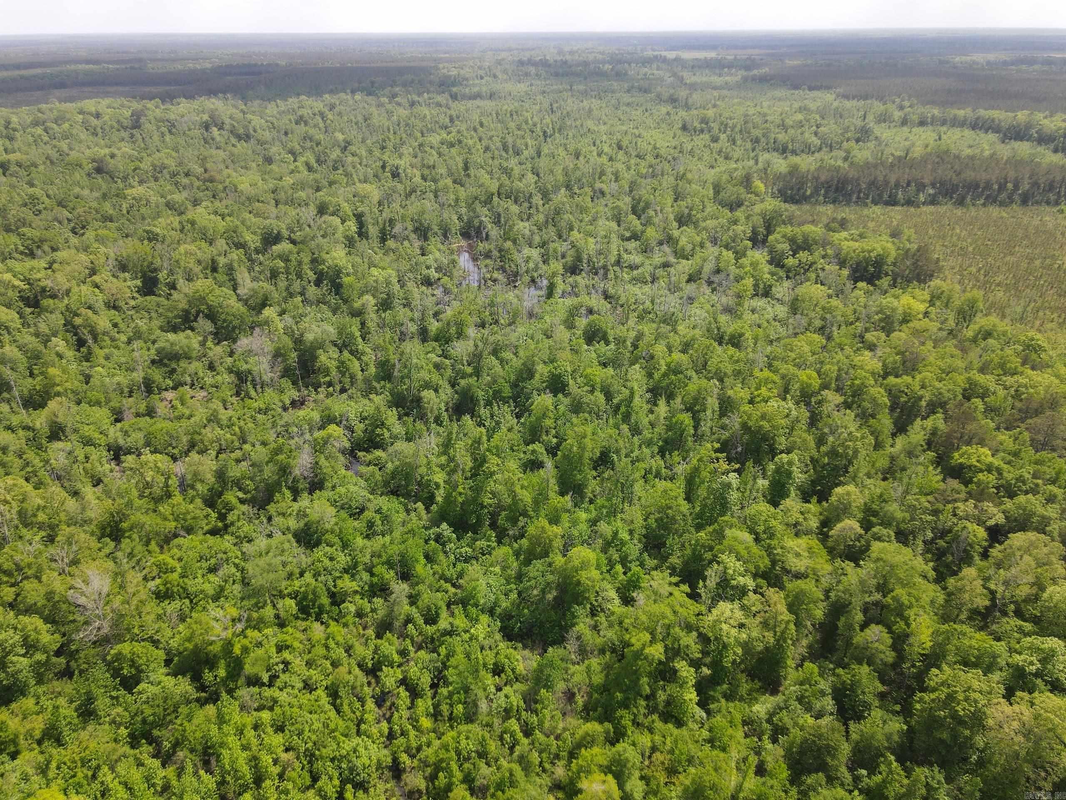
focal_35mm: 24
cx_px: 533
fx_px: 739
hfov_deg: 71.6
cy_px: 400
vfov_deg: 56.8
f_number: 2.8
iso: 100
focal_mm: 4.5
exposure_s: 1/20
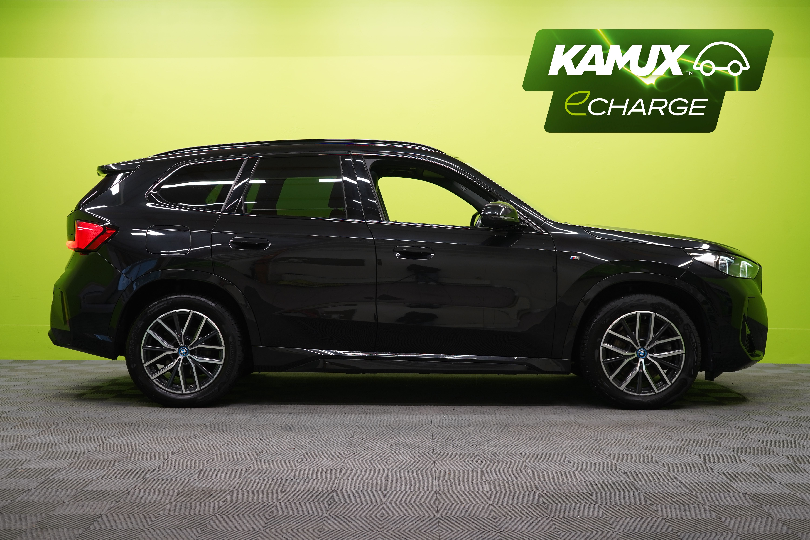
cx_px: 405
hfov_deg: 41.9
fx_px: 1057
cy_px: 270
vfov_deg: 28.6
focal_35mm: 47
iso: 400
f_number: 5
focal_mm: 47
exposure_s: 1/25
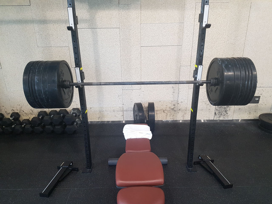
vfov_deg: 53.1
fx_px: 204
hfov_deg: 67.3
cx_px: 136
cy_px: 102
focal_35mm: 26
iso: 200
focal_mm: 4.2
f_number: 1.7
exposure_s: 1/24
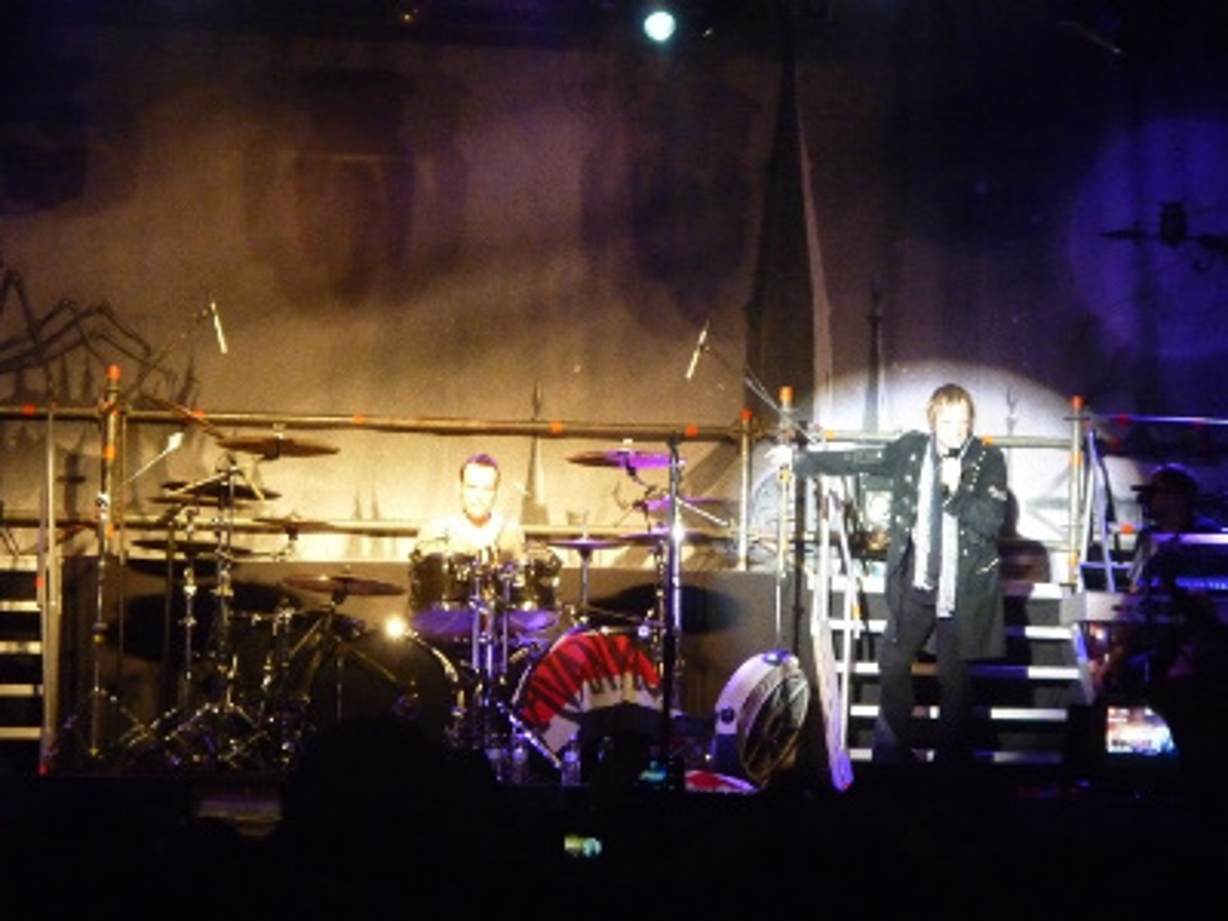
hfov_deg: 17.0
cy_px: 460
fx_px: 4115
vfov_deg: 12.8
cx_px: 614
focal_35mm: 116
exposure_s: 1/30
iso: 800
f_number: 5.3
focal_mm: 19.1
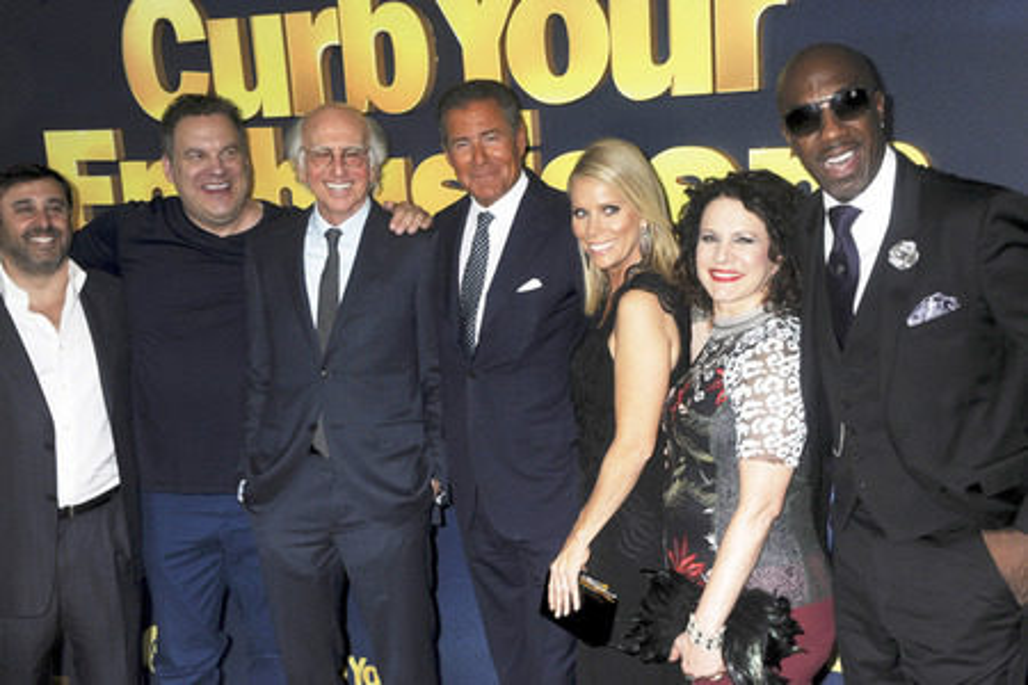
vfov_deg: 24.2
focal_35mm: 56
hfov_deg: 35.6
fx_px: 1599
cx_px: 514
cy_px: 342
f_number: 6.3
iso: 800
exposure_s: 1/160
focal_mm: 56
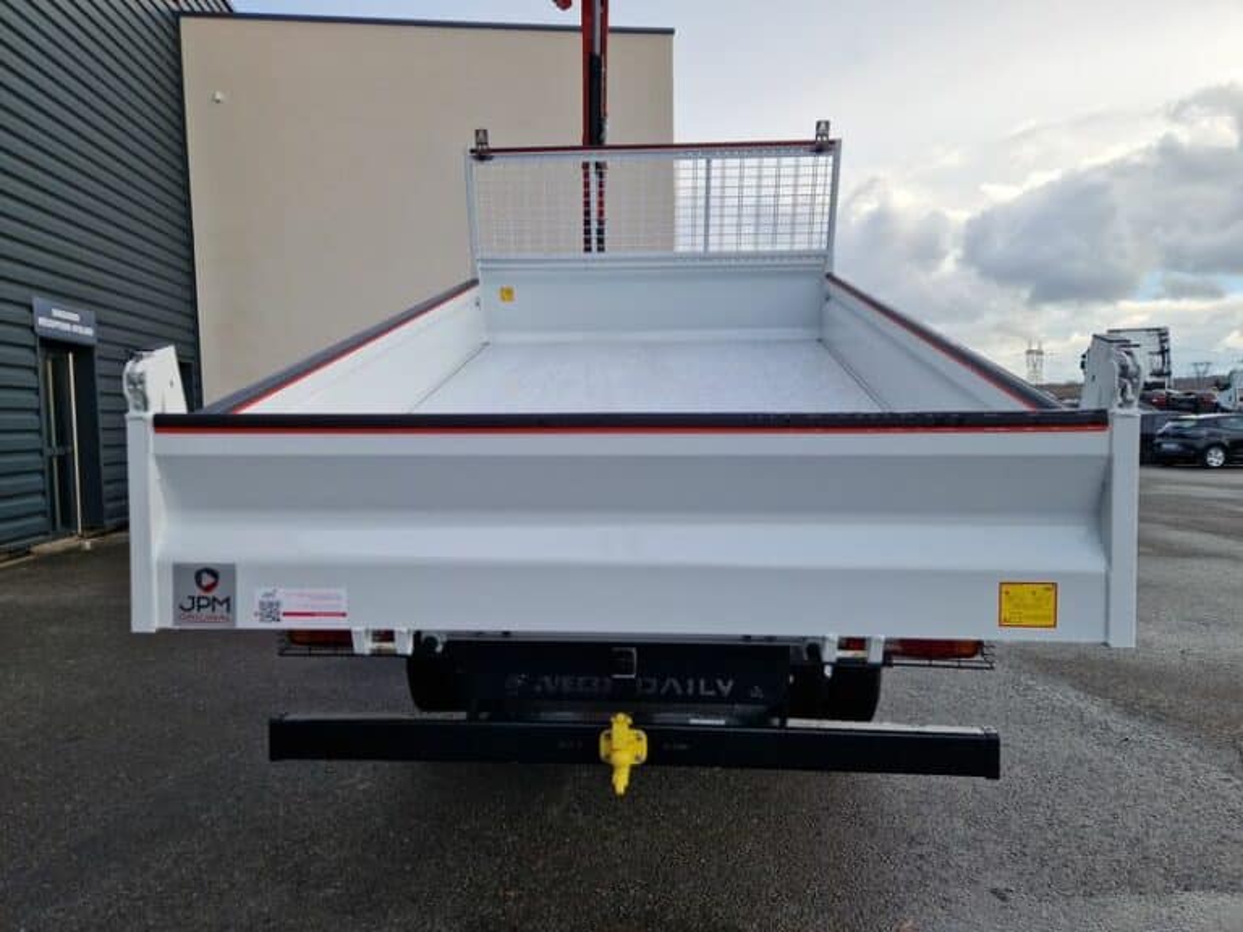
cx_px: 622
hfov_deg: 73.9
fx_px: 826
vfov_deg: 58.9
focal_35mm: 23
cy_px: 466
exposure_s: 1/5348
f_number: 1.8
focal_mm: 5.4
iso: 50
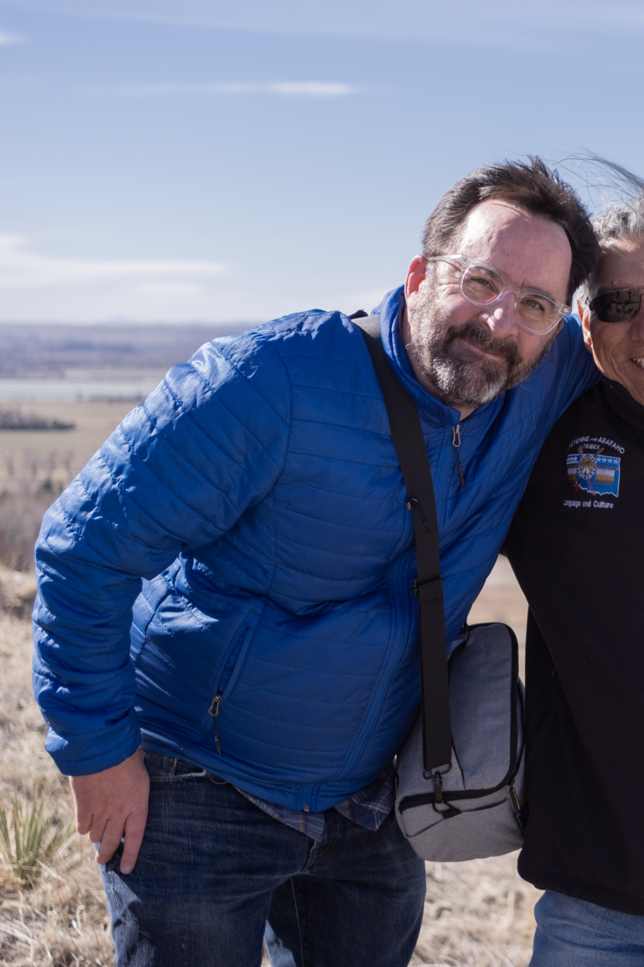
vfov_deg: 37.5
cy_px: 484
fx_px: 1423
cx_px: 532
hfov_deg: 25.0
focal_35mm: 53
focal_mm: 23
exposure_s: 1/3200
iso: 125
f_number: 2
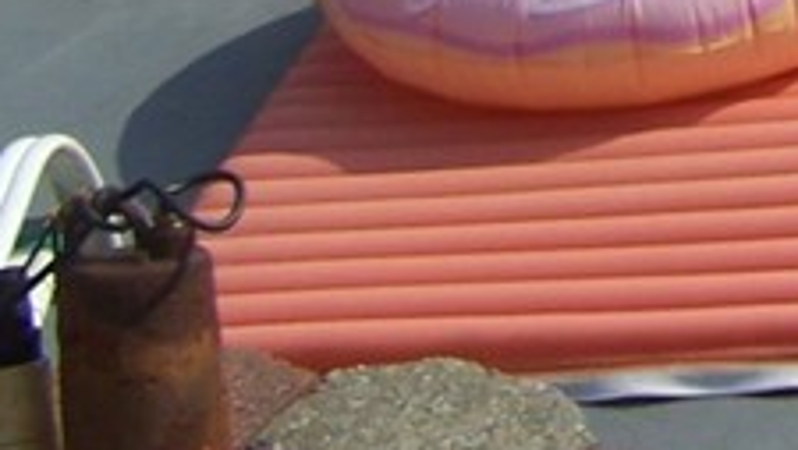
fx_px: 3981
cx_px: 1692
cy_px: -645
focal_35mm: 188
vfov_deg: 6.2
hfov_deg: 10.4
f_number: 4
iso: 80
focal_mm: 6.3
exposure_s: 1/1000
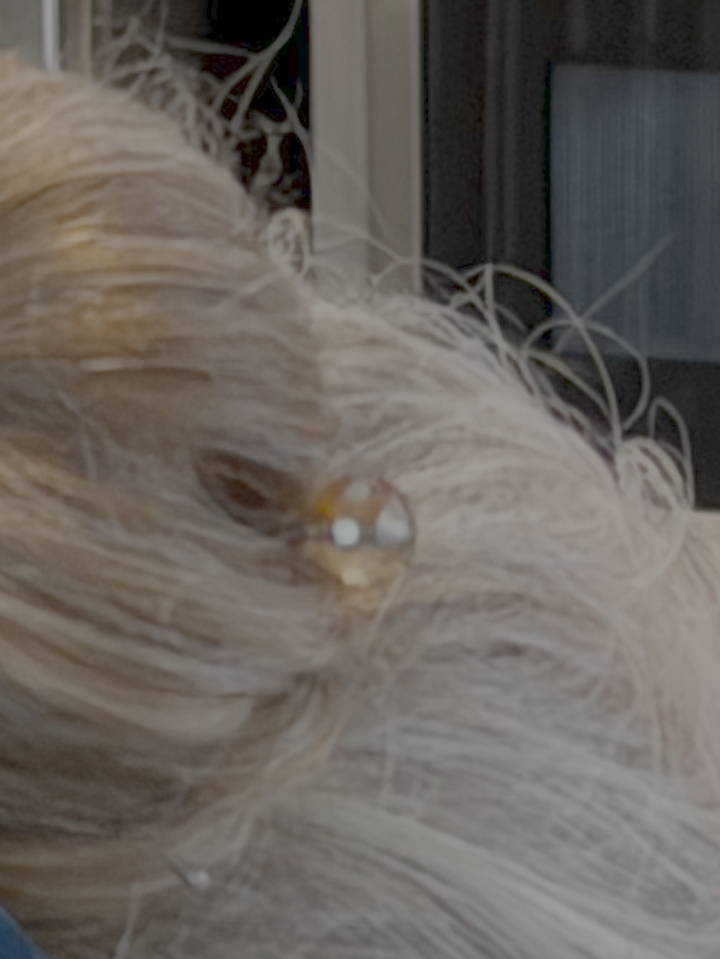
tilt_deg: -13.9
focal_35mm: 286
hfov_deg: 5.0
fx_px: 7929
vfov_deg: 6.7
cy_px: 1901
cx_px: 1888
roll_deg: -2.7
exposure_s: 1/60
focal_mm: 6.76
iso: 64
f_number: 1.78
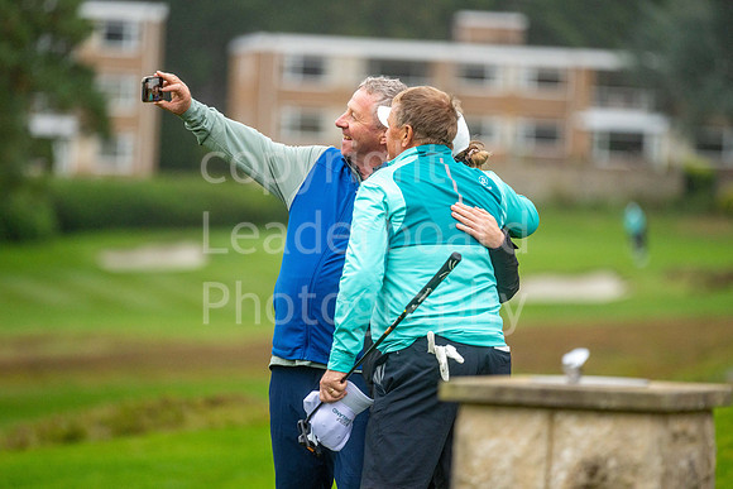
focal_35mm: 300
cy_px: 244
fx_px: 6109
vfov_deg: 4.6
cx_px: 366
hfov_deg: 6.9
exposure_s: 1/640
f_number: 4
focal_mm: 300
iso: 1000
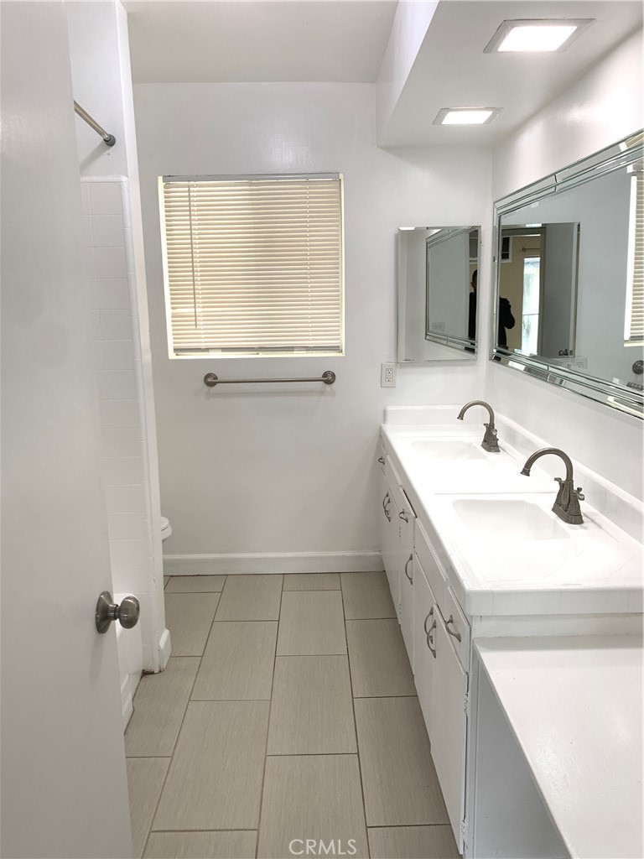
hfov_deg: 53.1
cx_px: 322
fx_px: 645
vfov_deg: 67.3
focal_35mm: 26
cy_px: 430
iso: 80
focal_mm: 4.25
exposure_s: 1/60
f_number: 1.8
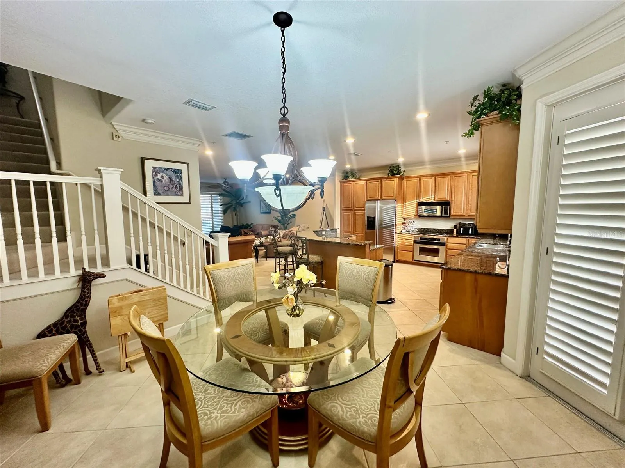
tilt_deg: -5.2
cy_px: 234
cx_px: 312
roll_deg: +0.1
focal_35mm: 14
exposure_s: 1/60
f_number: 2.2
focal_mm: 2.22
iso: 160
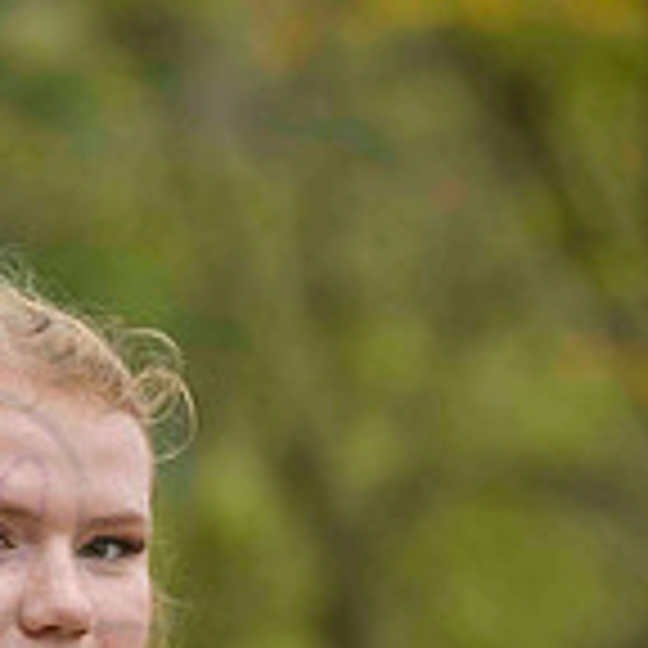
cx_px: 0
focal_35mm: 279
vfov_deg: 6.2
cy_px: 914
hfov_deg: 6.3
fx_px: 5909
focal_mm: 105
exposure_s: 1/250
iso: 1600
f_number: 3.5
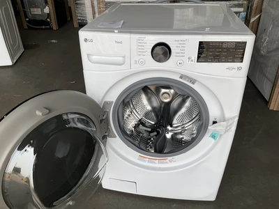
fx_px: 234
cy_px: 104
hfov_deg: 61.7
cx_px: 140
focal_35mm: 29
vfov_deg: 48.2
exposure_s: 1/473
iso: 25
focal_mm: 3
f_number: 1.8
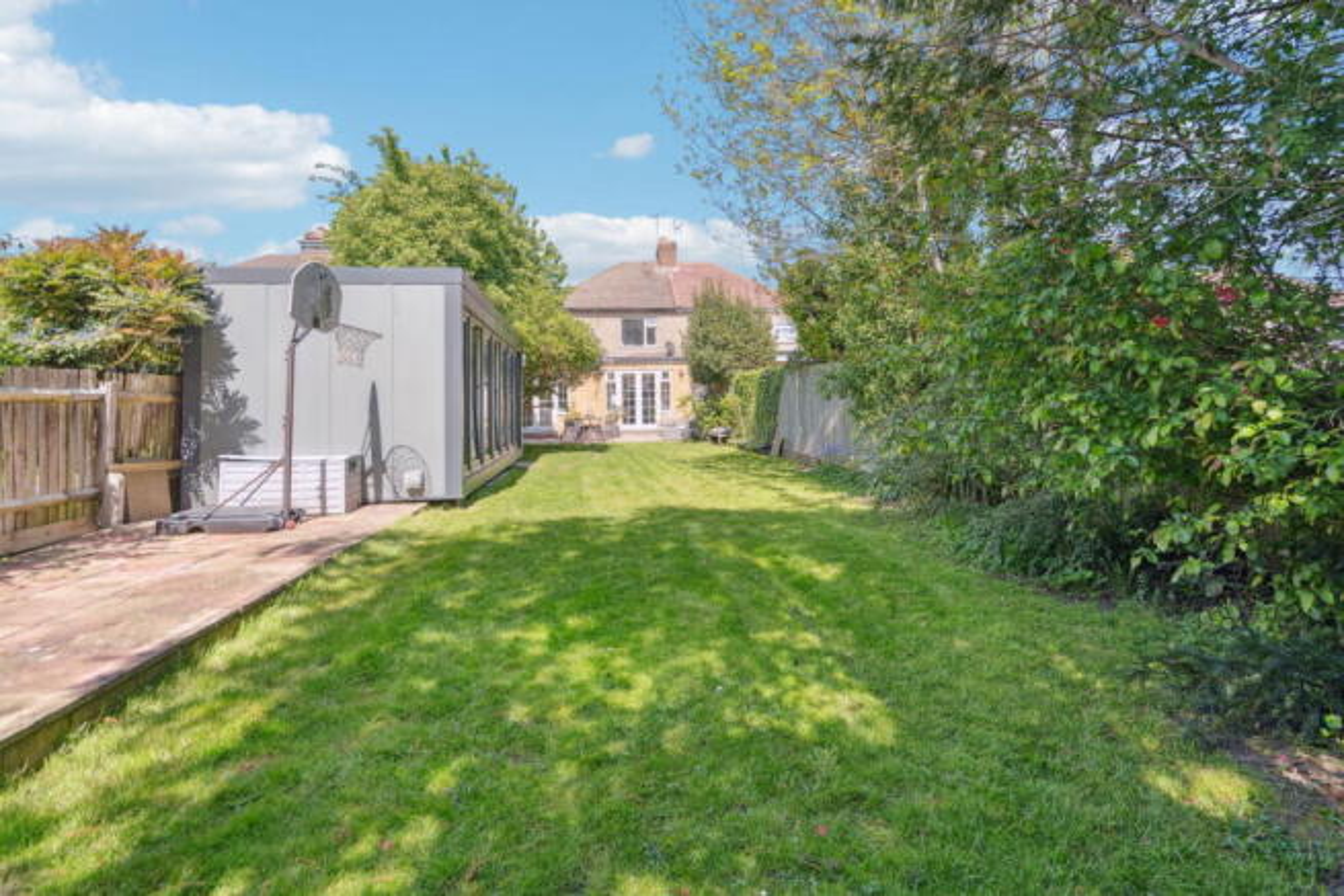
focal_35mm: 16
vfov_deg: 73.8
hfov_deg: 96.7
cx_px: 672
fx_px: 597
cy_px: 448
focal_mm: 16
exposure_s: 1/400
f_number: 5
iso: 640
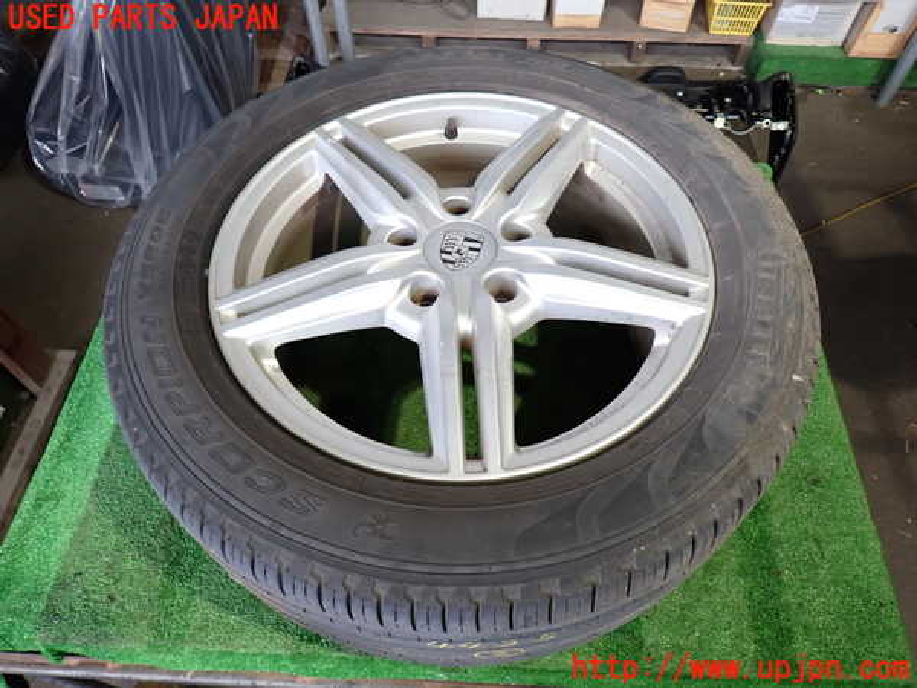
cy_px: 344
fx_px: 662
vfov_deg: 54.9
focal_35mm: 25
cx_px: 458
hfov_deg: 69.4
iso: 200
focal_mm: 4.5
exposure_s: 1/30
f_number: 2
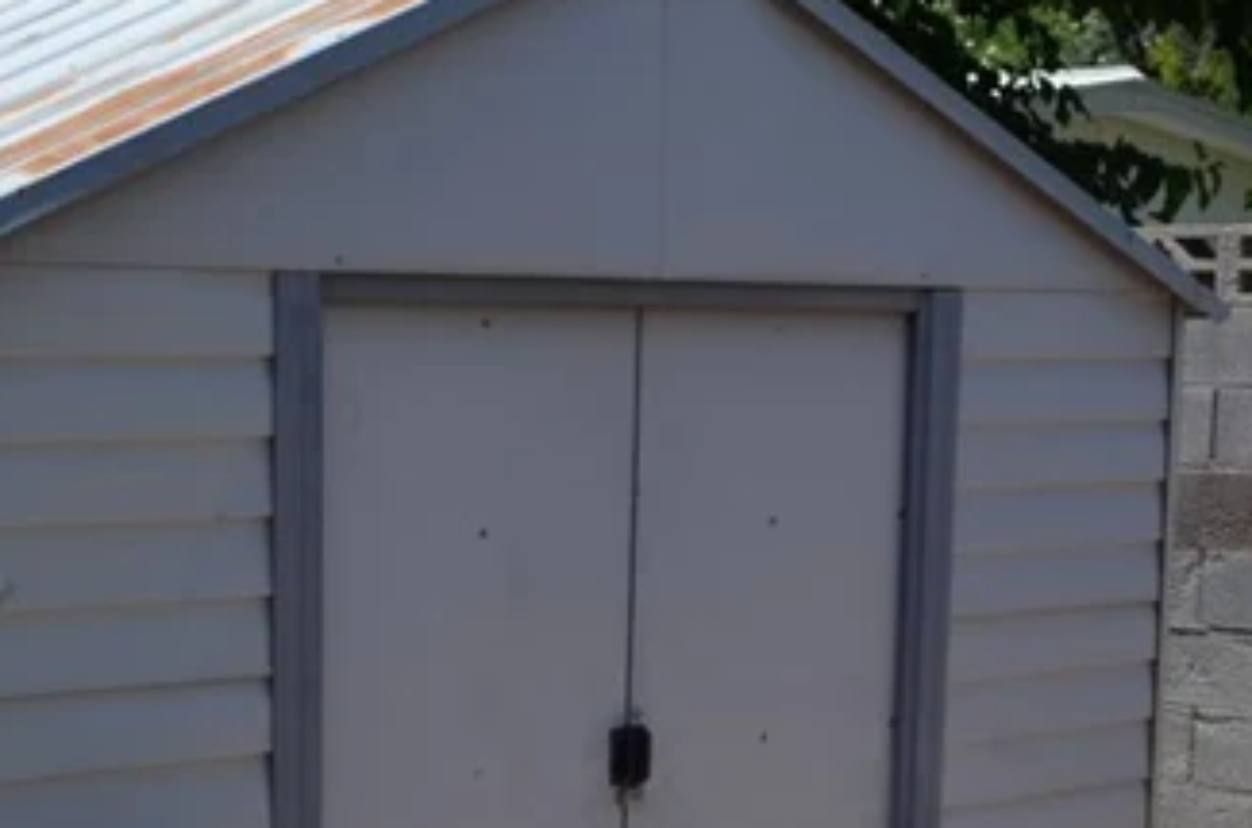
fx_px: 2949
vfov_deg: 15.7
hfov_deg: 23.6
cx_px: 227
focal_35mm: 85
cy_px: 801
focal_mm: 18
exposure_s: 1/320
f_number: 9
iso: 100
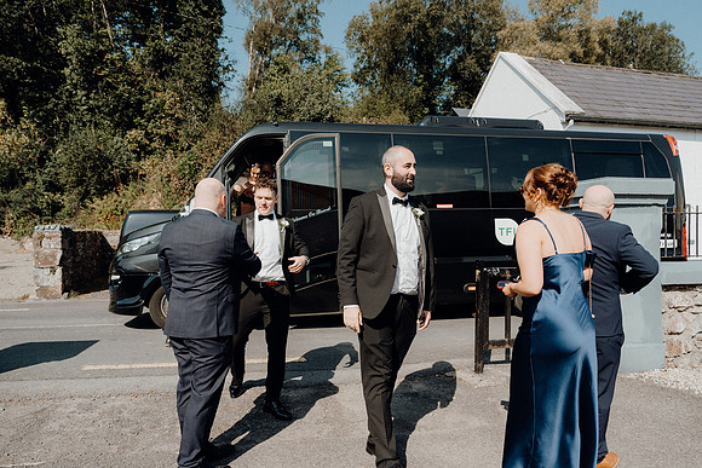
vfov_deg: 53.1
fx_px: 468
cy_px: 234
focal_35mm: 24
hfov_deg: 73.7
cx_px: 351
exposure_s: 1/1000
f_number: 3.5
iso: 125
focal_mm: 24
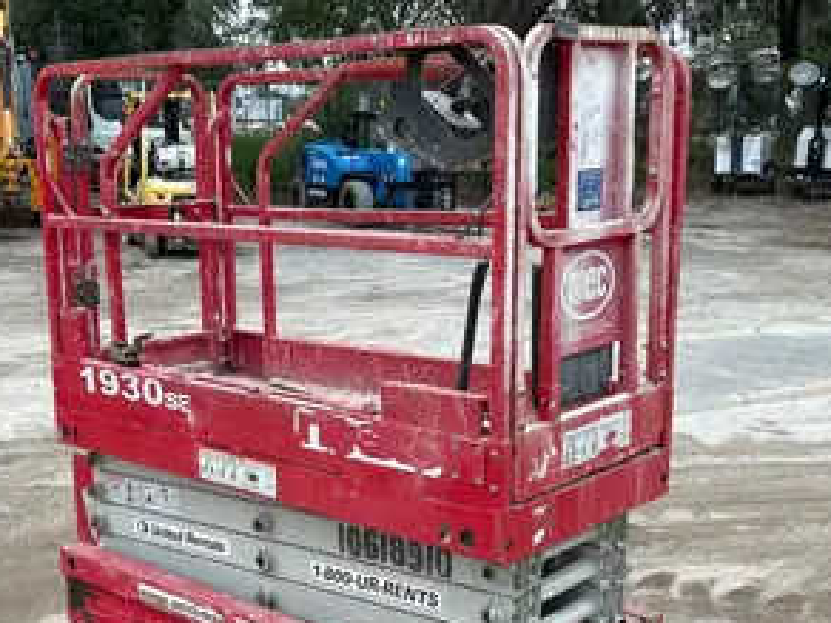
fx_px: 1176
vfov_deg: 29.4
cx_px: 336
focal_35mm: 49
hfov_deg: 38.8
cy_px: 428
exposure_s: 1/161
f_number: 1.5
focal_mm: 5.7
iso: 40
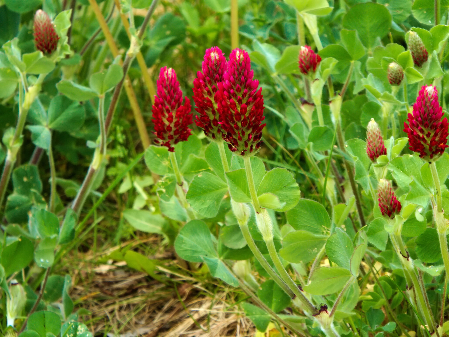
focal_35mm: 322
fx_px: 4177
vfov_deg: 4.6
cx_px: 224
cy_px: 168
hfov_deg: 6.2
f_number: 5.9
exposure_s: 1/160
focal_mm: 57.7
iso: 200
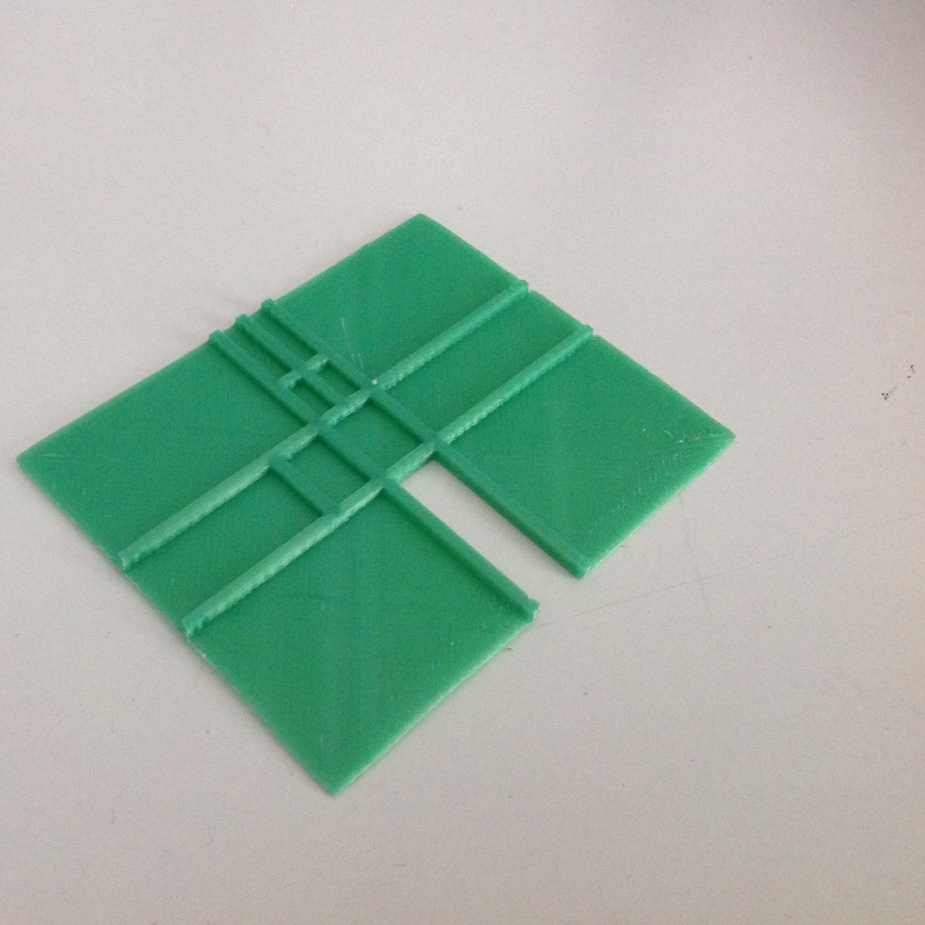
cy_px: 458
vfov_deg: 40.0
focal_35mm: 42
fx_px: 1270
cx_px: 309
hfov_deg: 39.6
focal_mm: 4.28
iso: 250
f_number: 2.4
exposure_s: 1/15
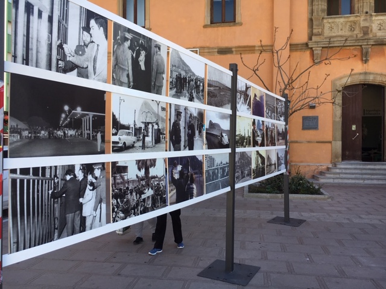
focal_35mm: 29
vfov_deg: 48.2
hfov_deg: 61.7
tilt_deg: -1.0
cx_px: 193
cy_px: 144
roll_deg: -0.6
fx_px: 323
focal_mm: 4.15
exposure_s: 1/418
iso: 25
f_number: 2.2
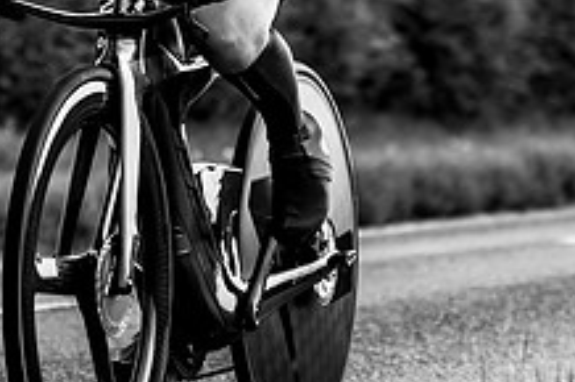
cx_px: 57
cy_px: -58
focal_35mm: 290
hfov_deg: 7.1
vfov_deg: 4.7
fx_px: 4628
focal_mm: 78
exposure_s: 1/1000
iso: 100
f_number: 3.2
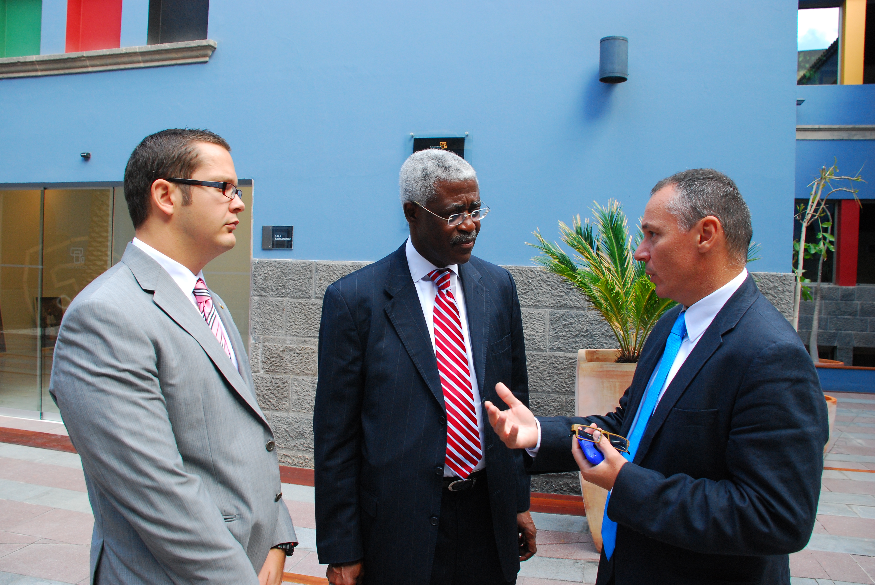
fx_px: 657
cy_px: 292
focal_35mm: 27
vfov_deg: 48.0
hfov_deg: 67.3
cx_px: 438
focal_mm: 18
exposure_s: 1/125
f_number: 5.6
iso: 400
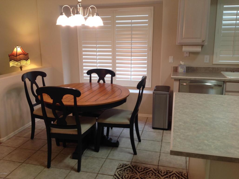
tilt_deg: -13.2
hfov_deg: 52.7
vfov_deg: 40.6
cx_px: 120
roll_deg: +0.1
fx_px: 241
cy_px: 90
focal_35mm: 35
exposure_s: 1/15
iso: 64
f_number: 2.4
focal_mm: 4.28
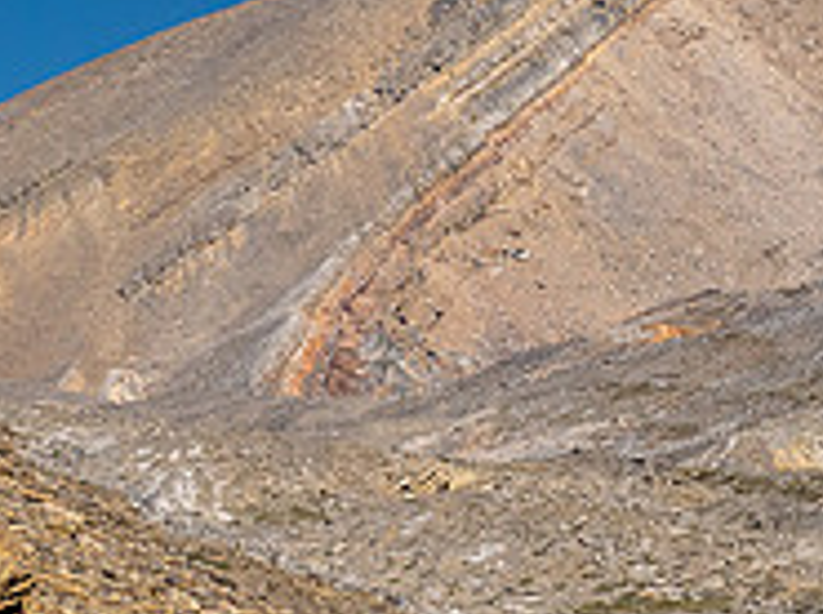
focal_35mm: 176
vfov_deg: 8.4
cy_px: 420
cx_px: 1019
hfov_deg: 11.0
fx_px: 4176
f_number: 8
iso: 200
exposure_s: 1/250
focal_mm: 28
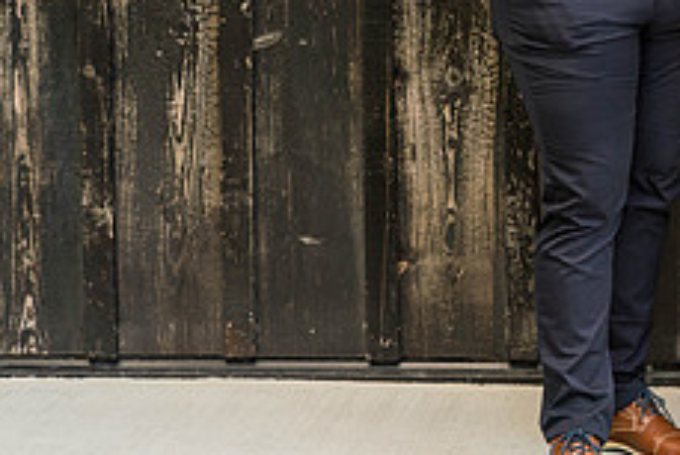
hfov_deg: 12.1
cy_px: 30
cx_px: 931
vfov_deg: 8.3
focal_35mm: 164
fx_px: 3100
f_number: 4.5
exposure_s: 1/250
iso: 400
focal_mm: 54
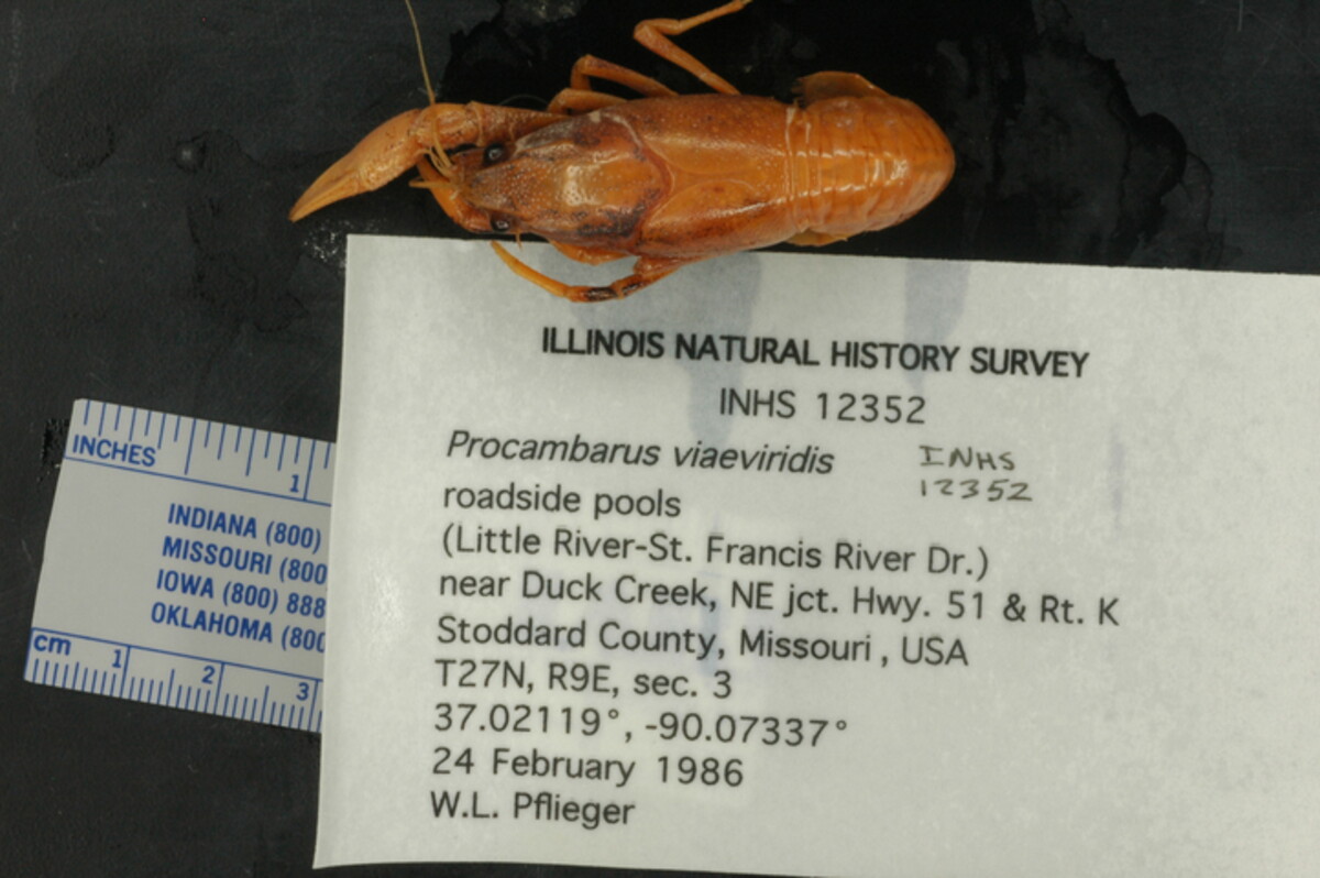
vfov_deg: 15.2
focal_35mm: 90
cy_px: 439
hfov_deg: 22.6
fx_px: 3297
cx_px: 660
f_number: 36
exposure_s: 1/1.6
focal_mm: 60
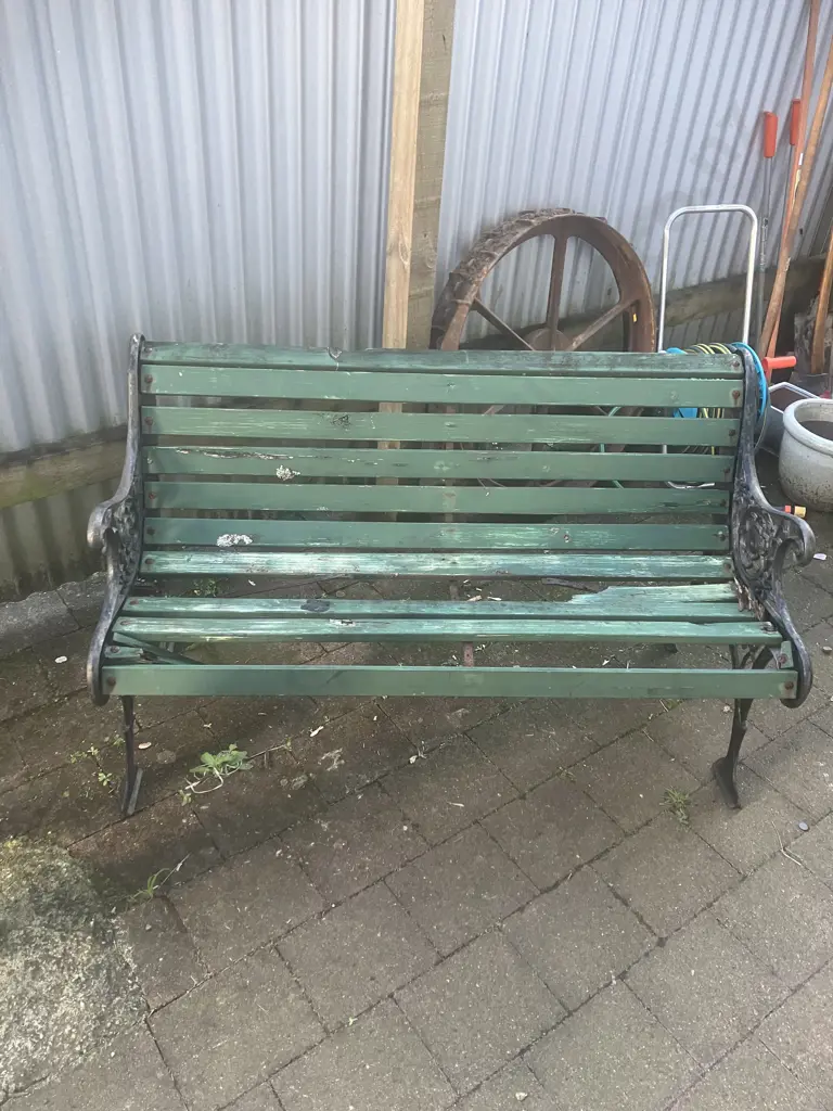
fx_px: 898
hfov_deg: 49.7
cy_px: 556
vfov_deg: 63.4
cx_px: 416
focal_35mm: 28
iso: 100
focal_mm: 3.99
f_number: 1.8
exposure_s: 1/60
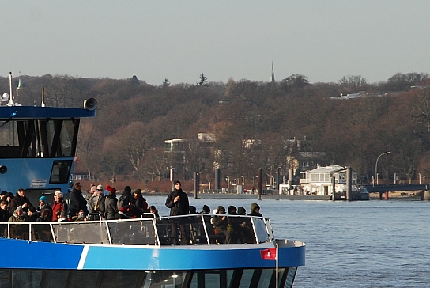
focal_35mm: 353
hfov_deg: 5.8
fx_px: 4220
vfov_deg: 3.9
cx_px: 30
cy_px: 201
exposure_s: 1/200
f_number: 10
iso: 200
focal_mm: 125
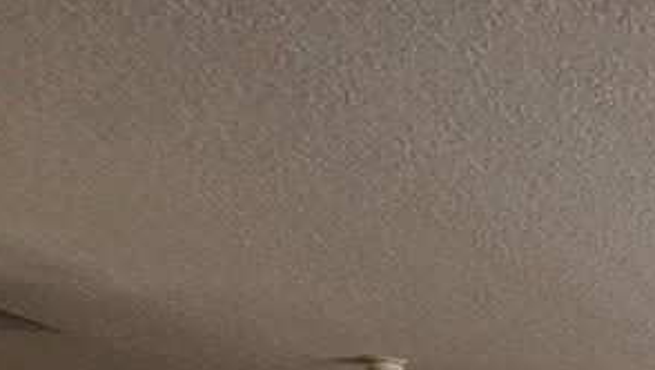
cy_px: 765
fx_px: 1339
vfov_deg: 13.3
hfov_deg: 20.6
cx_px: 1130
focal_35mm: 77
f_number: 2.2
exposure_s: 1/218
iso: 50
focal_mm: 2.2
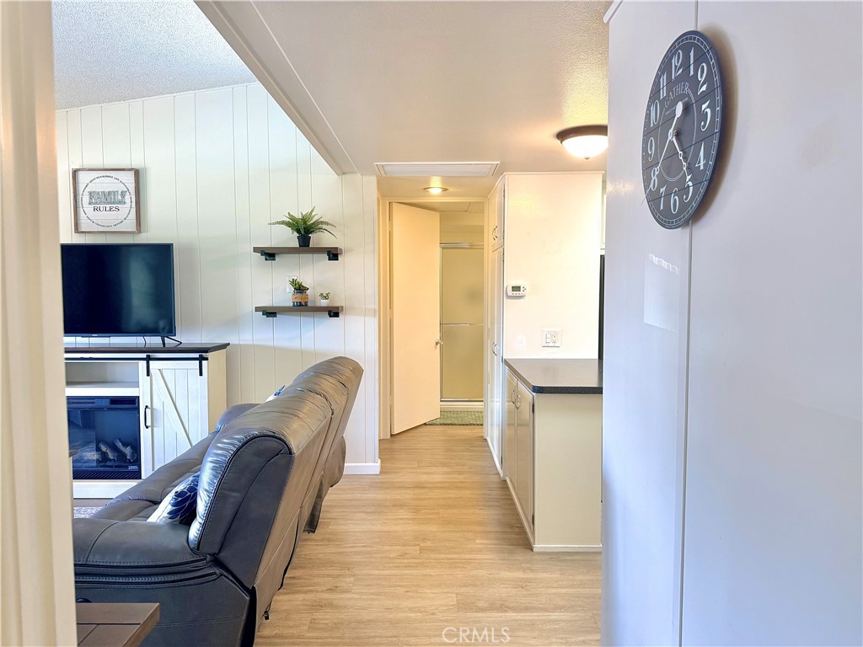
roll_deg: -0.6
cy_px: 324
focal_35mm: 24
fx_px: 598
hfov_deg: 71.6
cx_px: 432
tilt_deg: -2.8
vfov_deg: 56.8
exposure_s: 1/120
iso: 125
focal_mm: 6.76
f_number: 1.78
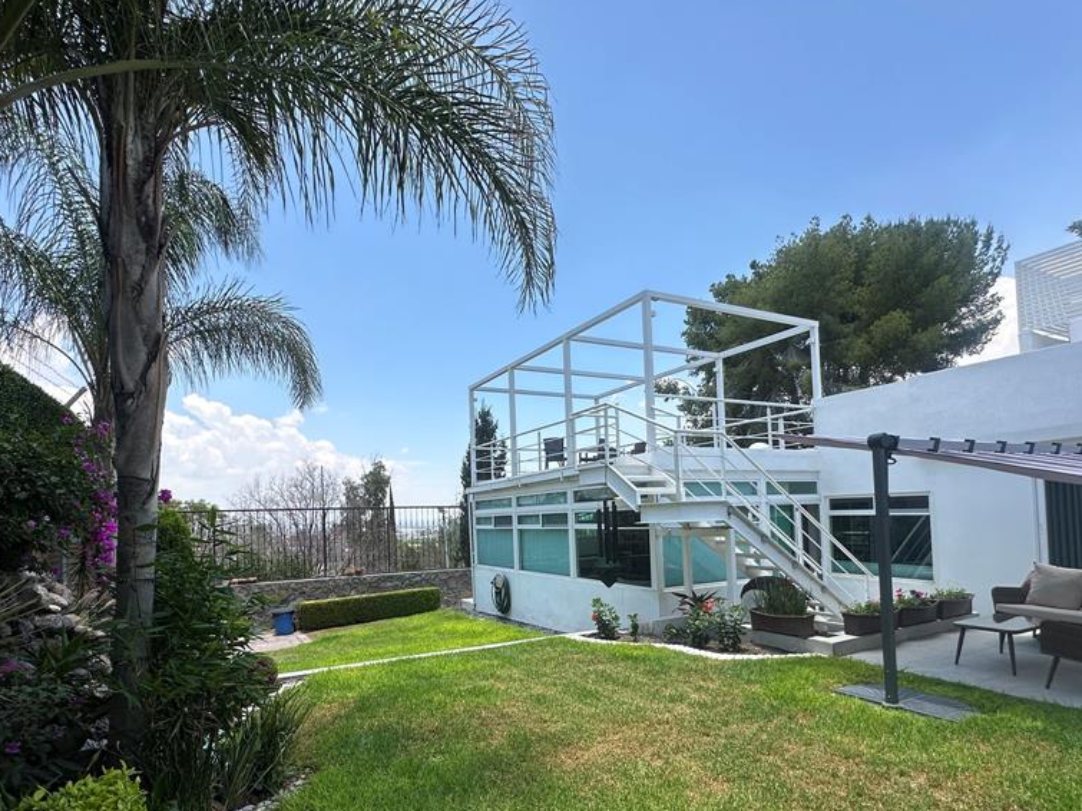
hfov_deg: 84.6
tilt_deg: +2.1
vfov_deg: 67.8
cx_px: 512
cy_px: 499
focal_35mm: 19
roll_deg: +1.9
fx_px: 594
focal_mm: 2.22
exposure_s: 1/1689
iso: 50
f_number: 2.2
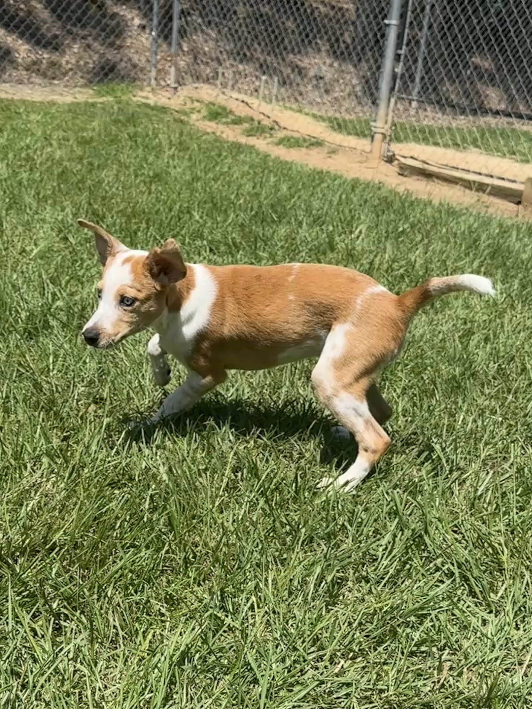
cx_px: 266
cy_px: 354
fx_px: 492
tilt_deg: -22.3
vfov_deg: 71.6
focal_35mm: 24
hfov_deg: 56.8
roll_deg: -7.4
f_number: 1.78
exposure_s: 1/4016
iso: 80
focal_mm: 6.86
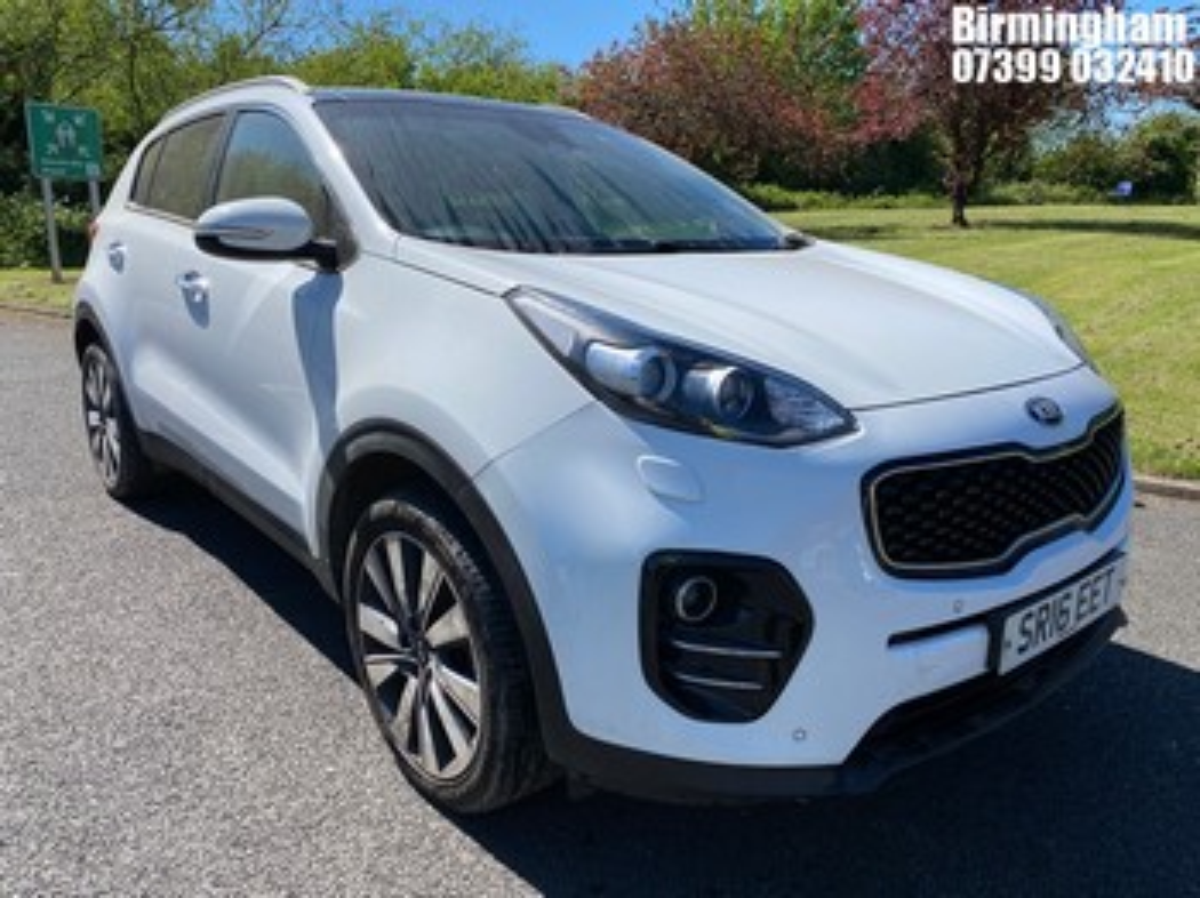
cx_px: 600
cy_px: 449
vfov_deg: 53.0
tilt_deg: -12.4
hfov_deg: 67.3
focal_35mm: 26
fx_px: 901
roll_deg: -1.6
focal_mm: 4.25
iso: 32
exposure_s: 1/2890
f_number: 1.8
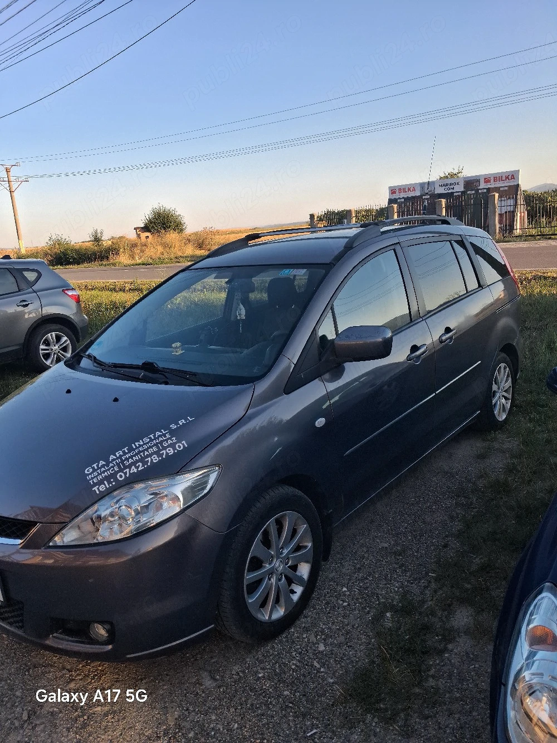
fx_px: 579
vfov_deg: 65.3
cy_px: 372
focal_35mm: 27
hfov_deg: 51.4
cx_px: 278
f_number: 1.8
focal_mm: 4
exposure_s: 1/192
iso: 25
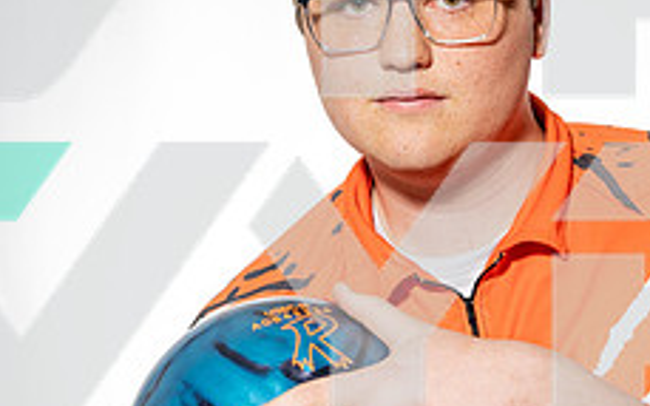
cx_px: 497
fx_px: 1966
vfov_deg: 11.8
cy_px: 294
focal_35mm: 111
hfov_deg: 18.6
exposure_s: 1/250
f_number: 8
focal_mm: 43
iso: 100
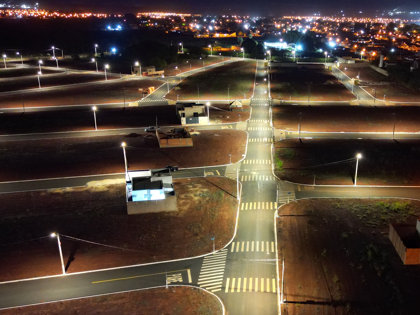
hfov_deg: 46.3
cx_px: 270
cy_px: 181
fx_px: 485
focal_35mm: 40
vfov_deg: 35.9
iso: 2120
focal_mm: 6.72
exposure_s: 1/5
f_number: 1.7
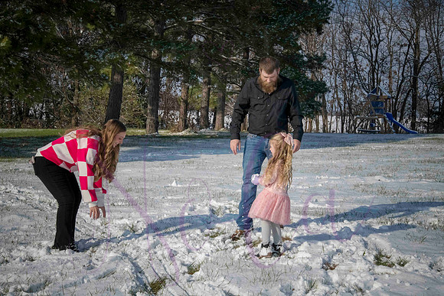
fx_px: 691
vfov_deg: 24.2
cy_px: 148
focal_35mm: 56
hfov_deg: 35.6
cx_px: 222
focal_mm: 56
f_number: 14
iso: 800
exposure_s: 1/2000
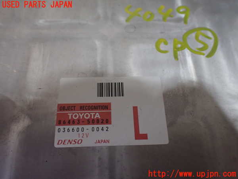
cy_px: 90
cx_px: 119
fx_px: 206
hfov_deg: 60.0
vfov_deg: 46.8
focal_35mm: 30
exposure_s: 1/80
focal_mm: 5.4
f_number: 2.3
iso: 800
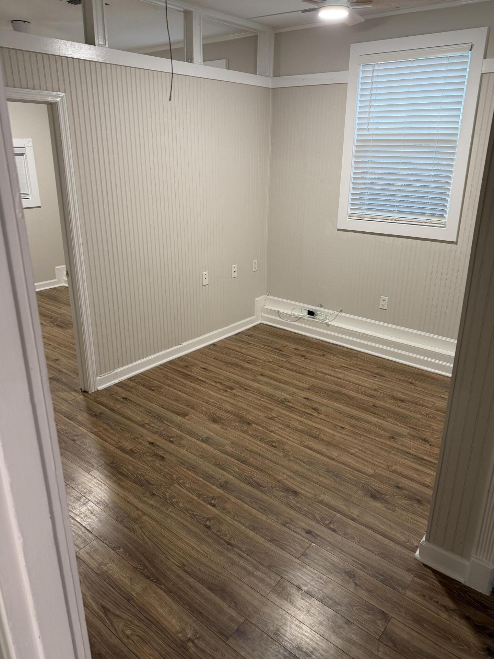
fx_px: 476
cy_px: 320
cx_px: 256
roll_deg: -1.1
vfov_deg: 69.4
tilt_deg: -19.5
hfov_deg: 54.9
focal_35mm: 25
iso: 200
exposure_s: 1/63
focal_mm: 6.76
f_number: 1.78
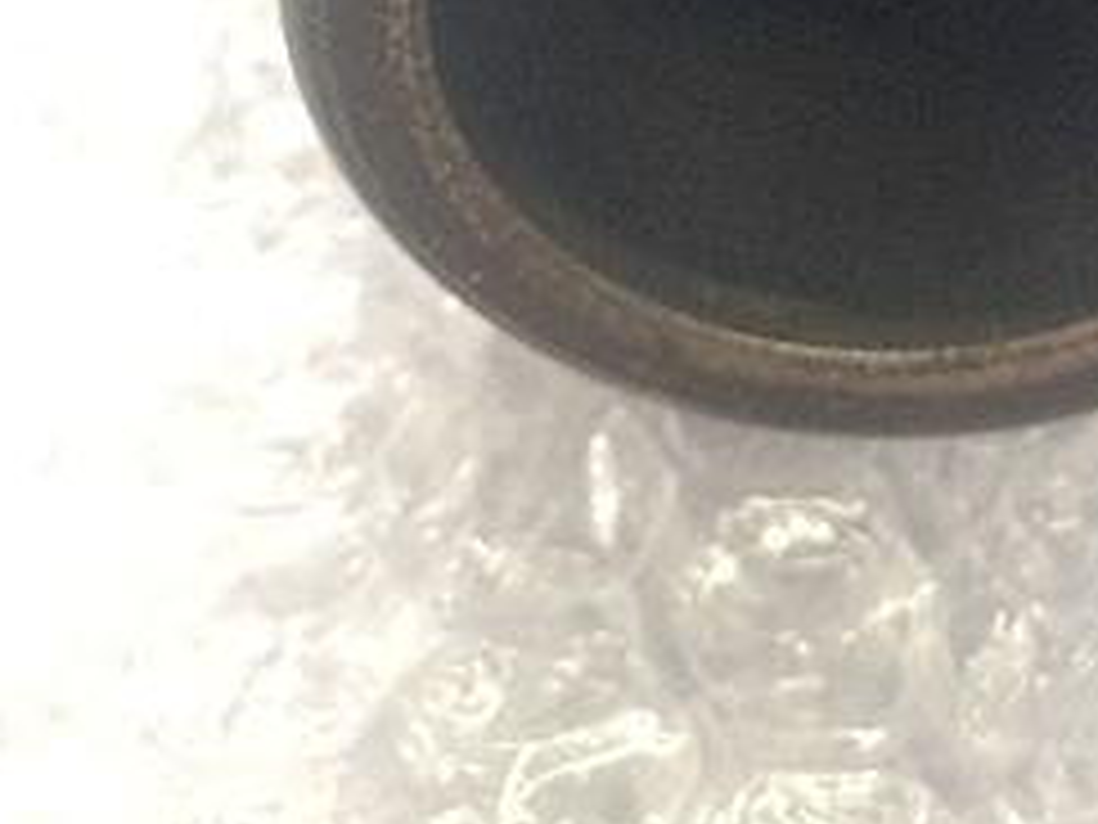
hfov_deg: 25.5
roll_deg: +6.5
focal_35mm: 76
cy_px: -18
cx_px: 770
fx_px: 2411
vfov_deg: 18.8
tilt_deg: -44.3
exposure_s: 1/30
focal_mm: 4.15
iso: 160
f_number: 2.2
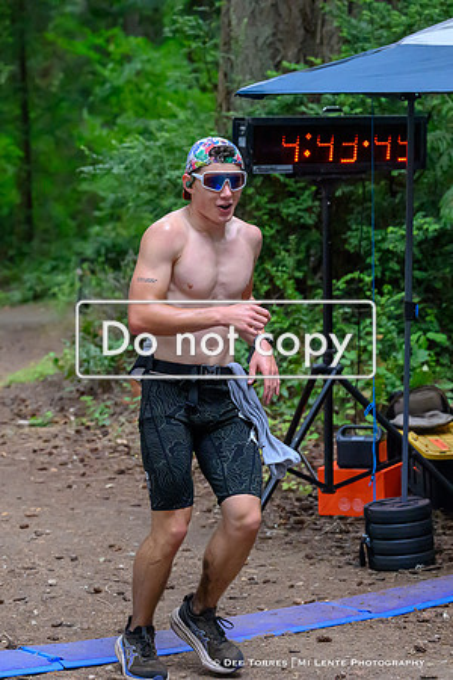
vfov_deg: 19.5
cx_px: 107
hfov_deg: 13.0
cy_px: 340
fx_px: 1982
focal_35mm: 105
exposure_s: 1/640
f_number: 3.5
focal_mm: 70
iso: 11400
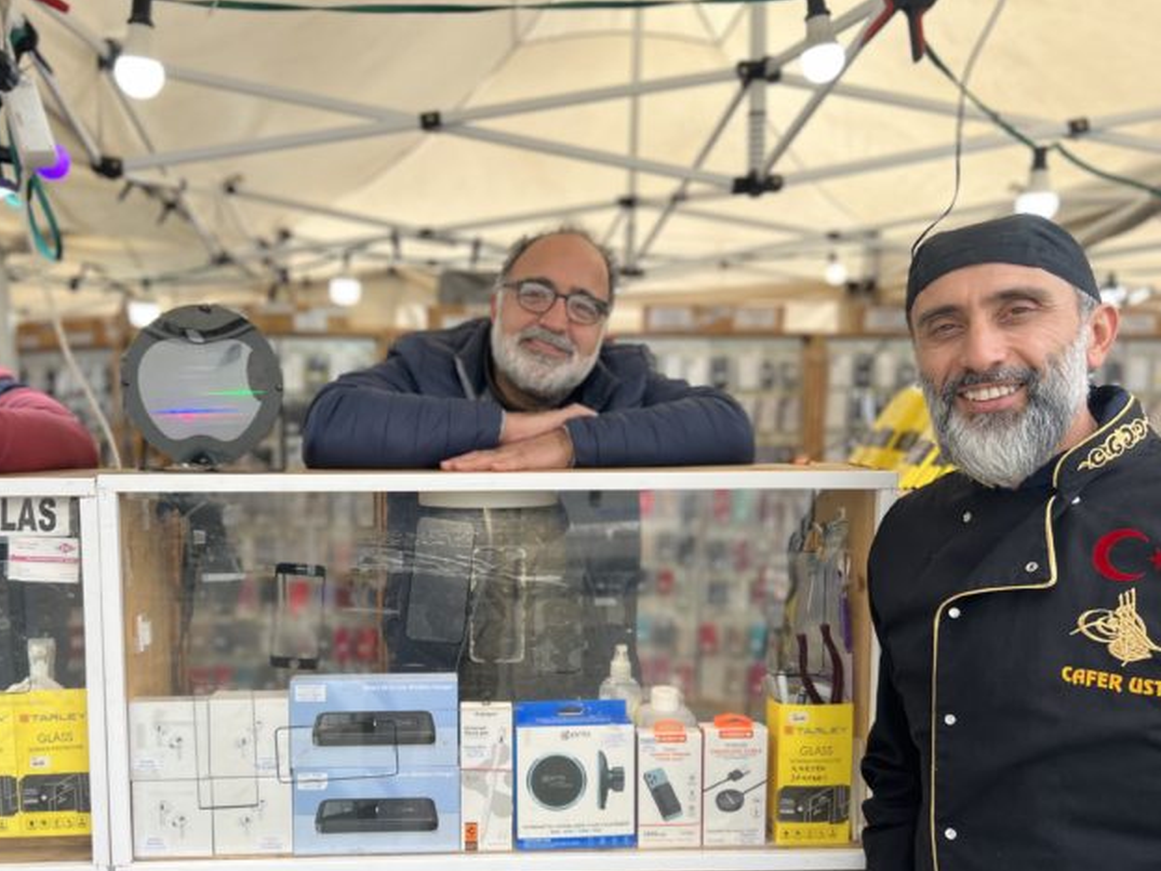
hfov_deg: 56.5
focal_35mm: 32
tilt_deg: -5.9
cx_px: 476
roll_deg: +0.1
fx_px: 1073
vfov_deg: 44.0
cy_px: 502
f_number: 1.5
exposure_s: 1/808
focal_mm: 5.7
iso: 50
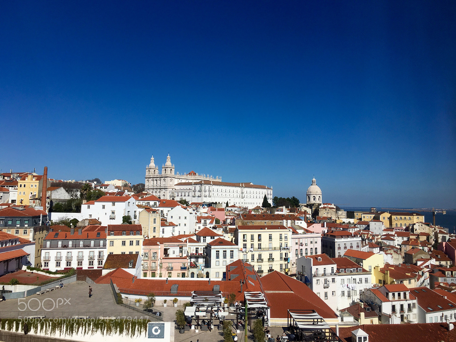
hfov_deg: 61.7
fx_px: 382
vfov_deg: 48.2
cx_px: 228
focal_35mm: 29
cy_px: 171
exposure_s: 1/4274
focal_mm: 4.15
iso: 25
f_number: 2.2
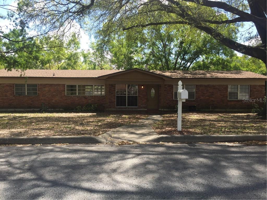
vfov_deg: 48.2
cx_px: 134
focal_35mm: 29
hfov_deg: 61.7
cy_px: 100
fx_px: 224
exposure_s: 1/920
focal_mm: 4.15
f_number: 2.2
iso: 32
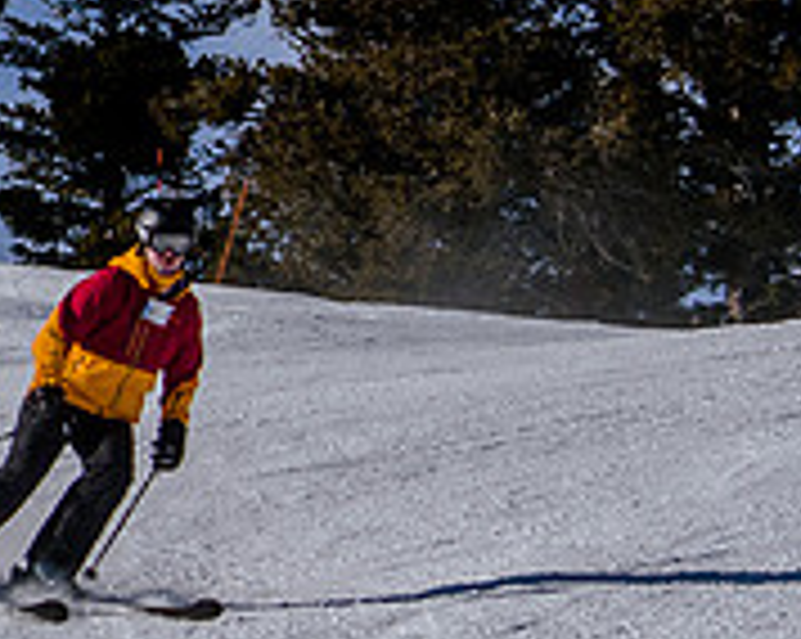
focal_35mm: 286
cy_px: -18
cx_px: -439
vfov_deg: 5.4
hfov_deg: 6.7
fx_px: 6773
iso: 200
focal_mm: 46
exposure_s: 1/3200
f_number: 5.6
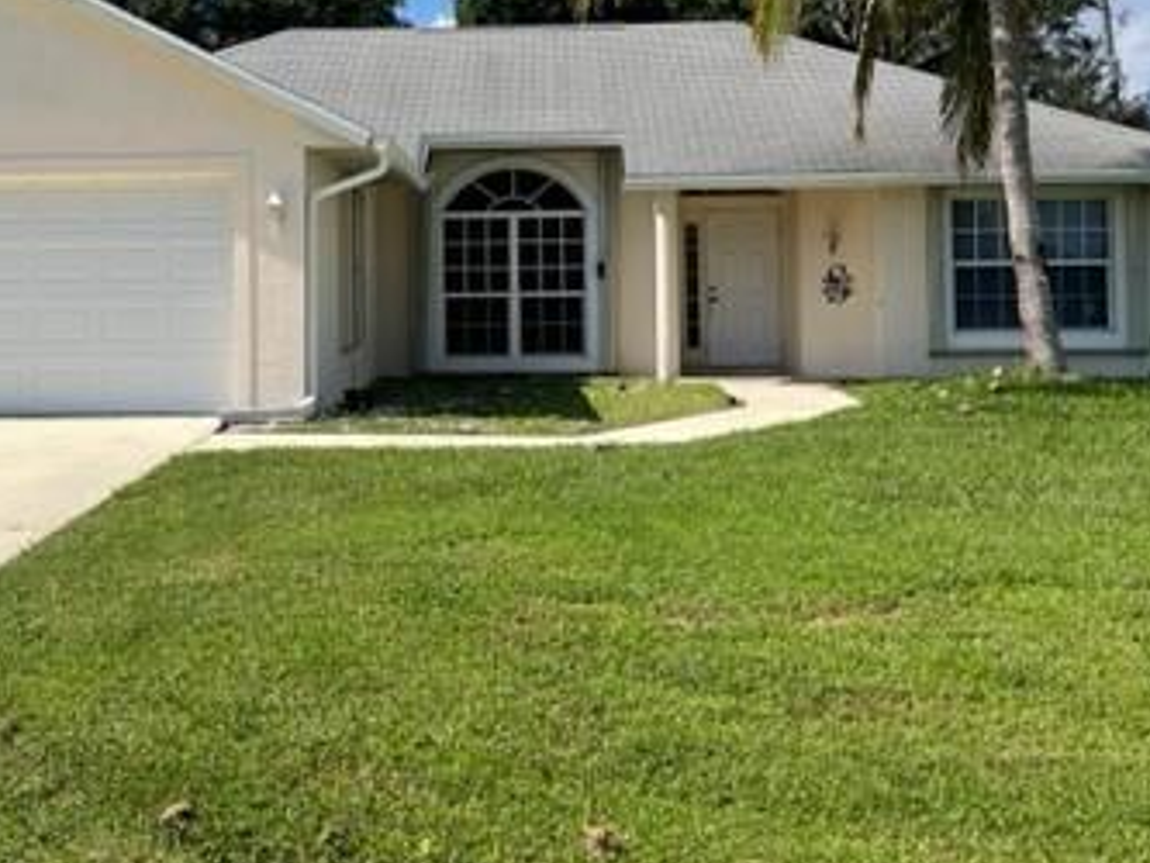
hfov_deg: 38.0
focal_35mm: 50
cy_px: 255
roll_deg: +0.4
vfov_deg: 28.8
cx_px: 459
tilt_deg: +0.5
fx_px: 1662
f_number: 1.6
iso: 32
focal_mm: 5.1
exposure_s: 1/4525
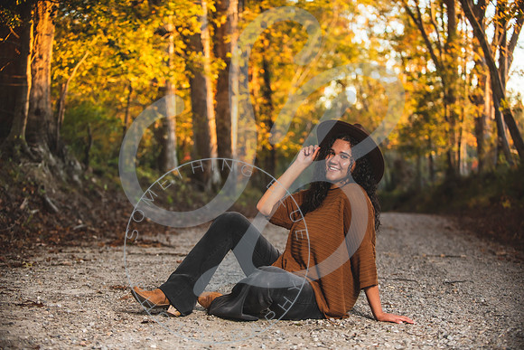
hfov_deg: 28.8
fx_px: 1019
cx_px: 262
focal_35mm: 70
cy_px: 175
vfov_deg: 19.5
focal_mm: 70
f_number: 2.8
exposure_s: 1/320
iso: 400
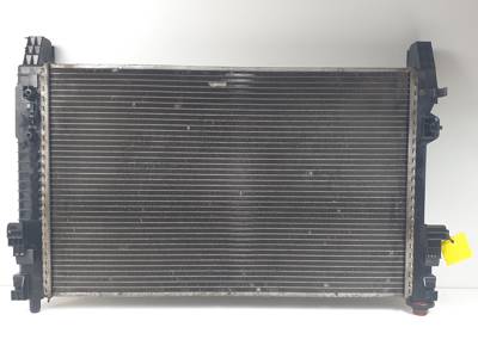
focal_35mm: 26
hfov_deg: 67.3
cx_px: 239
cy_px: 179
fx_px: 359
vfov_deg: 53.1
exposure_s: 1/100
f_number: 2.4
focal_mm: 4.3
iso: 100
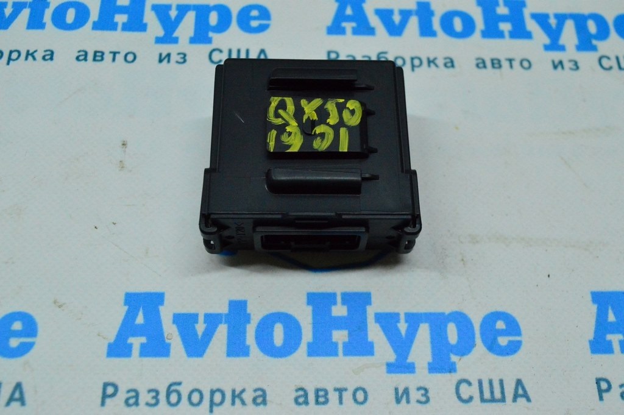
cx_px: 312
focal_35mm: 42
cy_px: 208
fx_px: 727
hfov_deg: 46.4
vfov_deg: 31.8
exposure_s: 1/800
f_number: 6.3
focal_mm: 28
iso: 6400
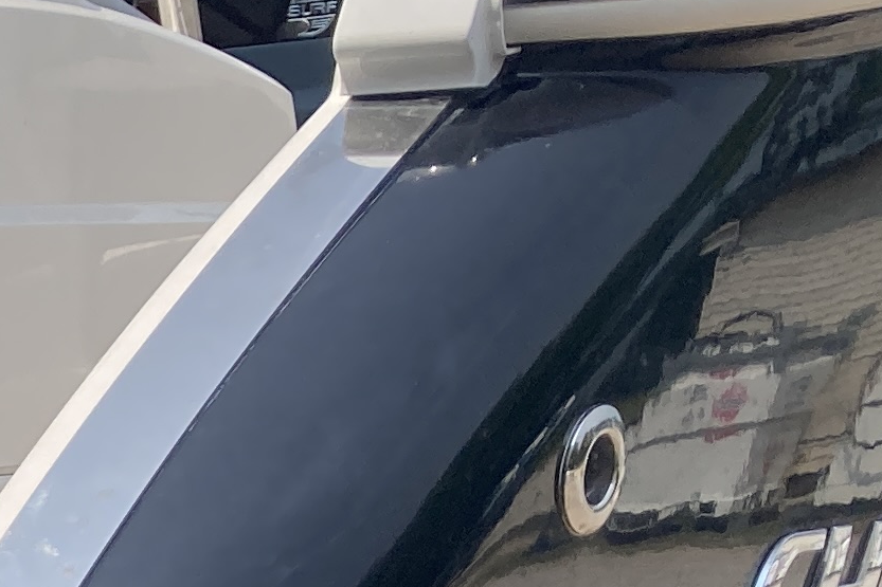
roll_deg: +0.7
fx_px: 3454
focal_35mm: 141
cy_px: 1347
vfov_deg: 8.9
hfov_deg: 11.9
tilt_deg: -16.5
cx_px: -1223
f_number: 1.8
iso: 20
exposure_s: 1/2000
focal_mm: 3.99
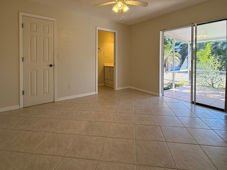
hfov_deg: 84.6
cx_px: 119
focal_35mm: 19
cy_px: 61
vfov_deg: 67.3
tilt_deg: +0.3
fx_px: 125
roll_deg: +0.0
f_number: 2.2
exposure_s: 1/142
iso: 64
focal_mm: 2.22
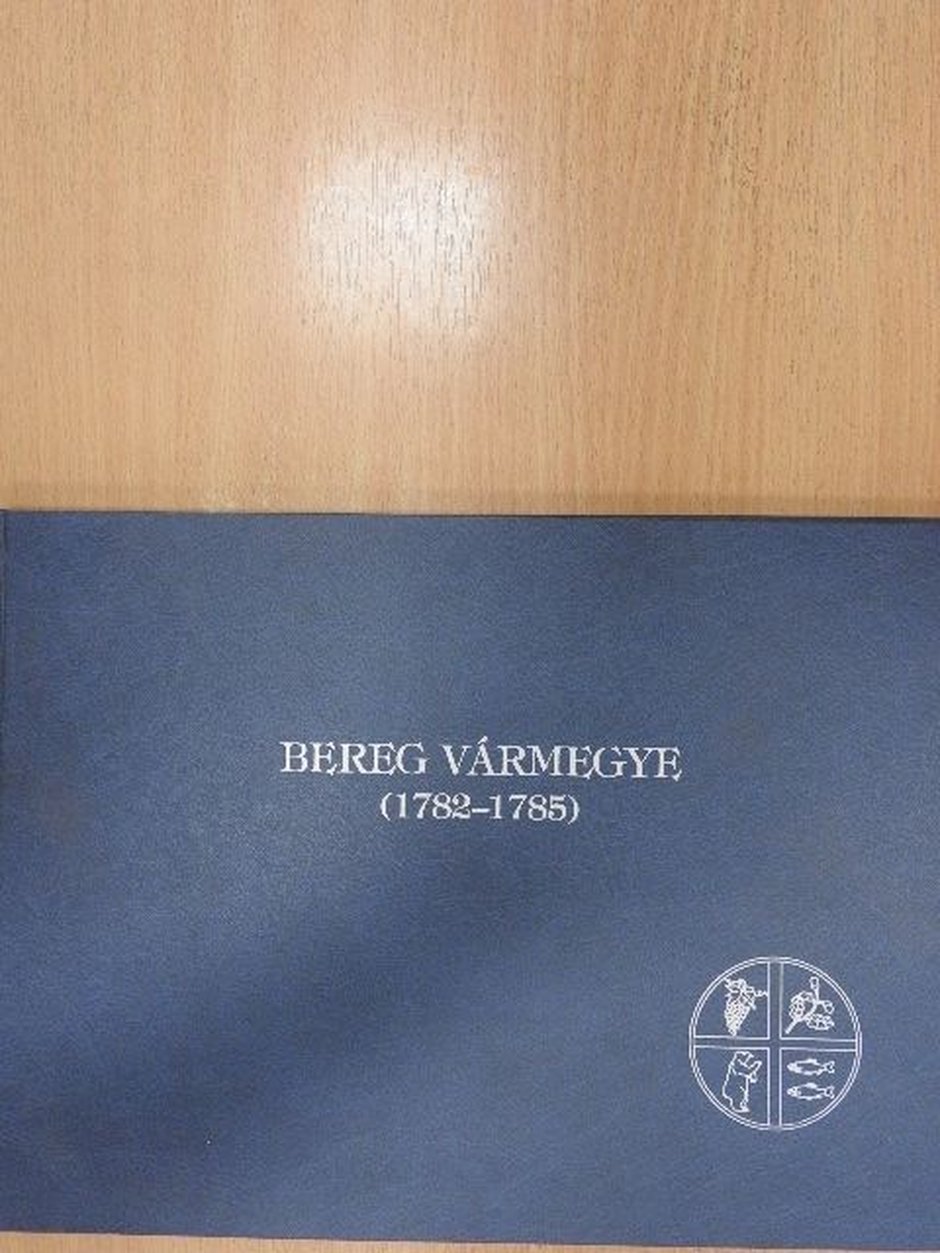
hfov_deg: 46.8
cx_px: 470
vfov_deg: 60.0
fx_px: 1086
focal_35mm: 30
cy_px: 626
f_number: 3.5
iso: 400
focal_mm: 5.4
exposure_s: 1/60
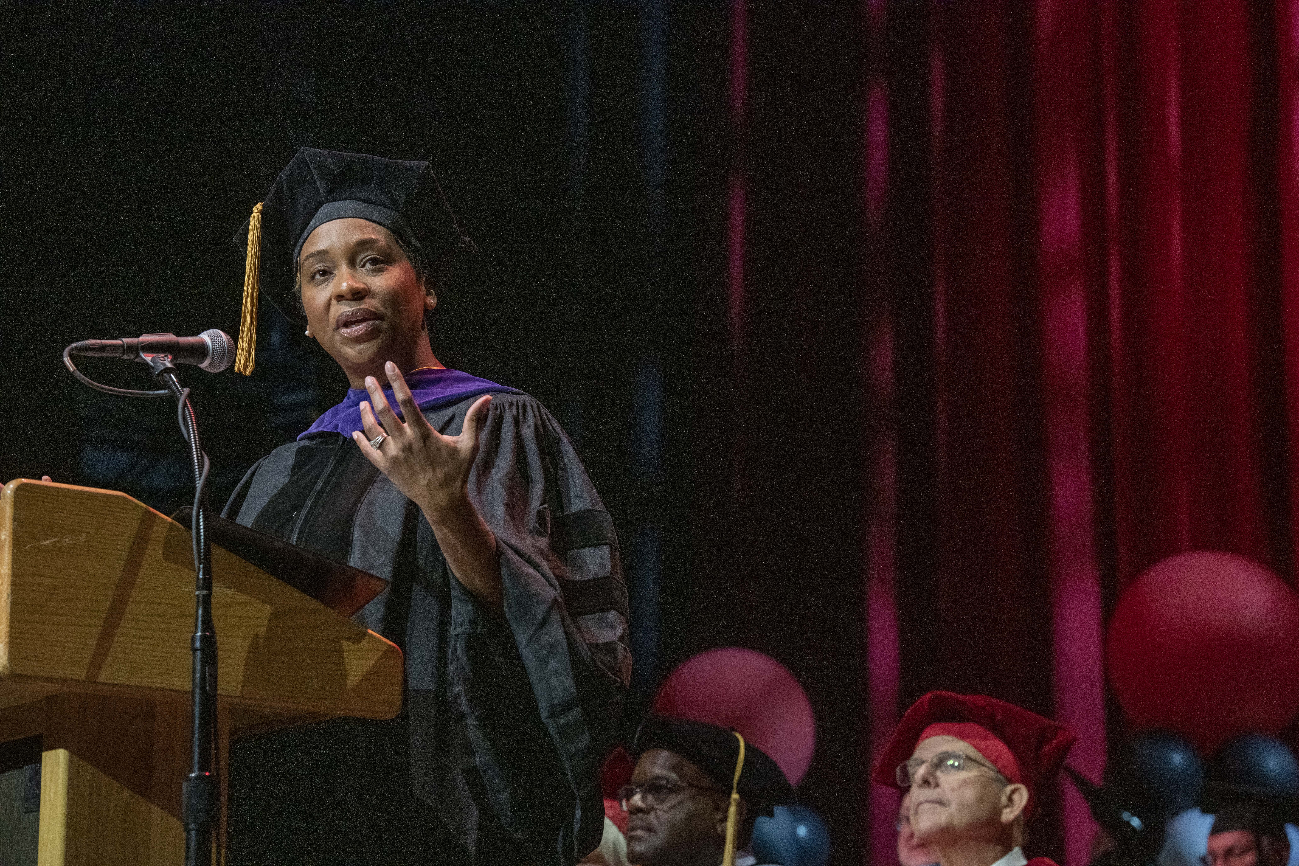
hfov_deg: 15.8
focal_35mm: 130
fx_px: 4690
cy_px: 433
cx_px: 650
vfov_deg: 10.5
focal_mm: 130
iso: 2500
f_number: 8
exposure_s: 1/500
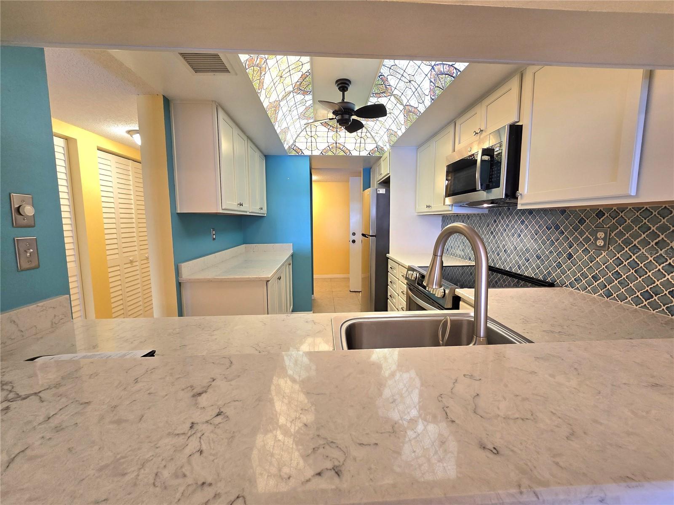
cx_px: 337
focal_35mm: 13
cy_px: 252
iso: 125
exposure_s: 1/60.2
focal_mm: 2.2
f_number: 2.2
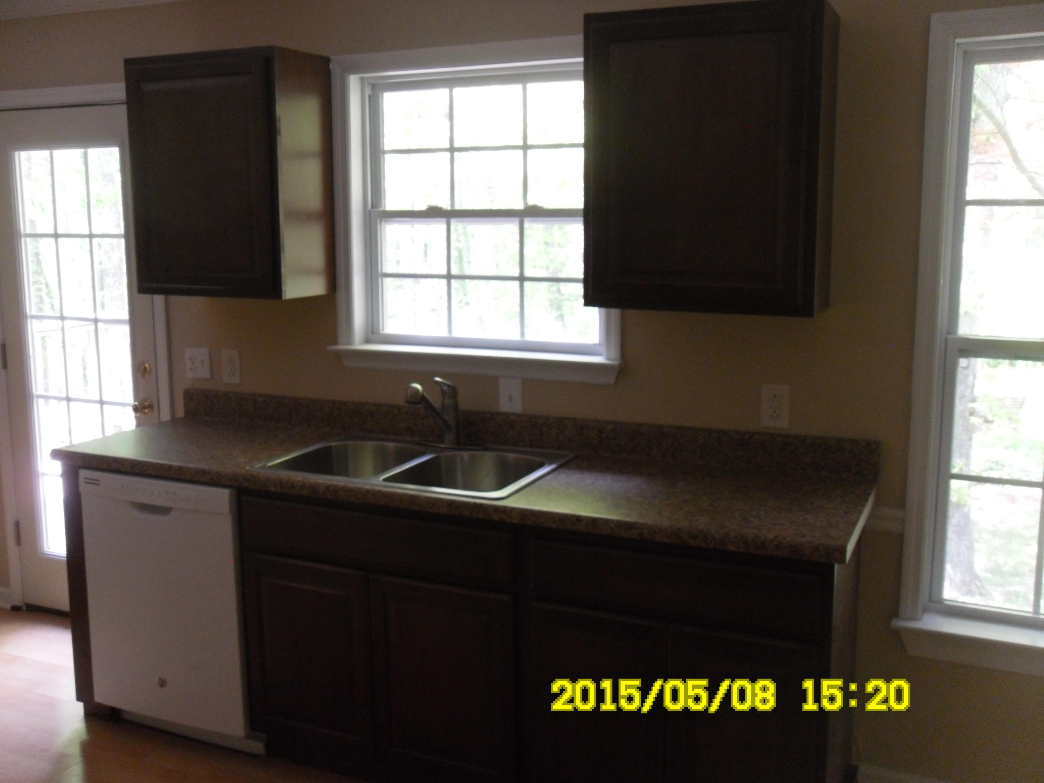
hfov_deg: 52.6
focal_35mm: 35
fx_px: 1056
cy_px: 392
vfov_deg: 40.7
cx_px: 522
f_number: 3.5
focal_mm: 6.3
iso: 400
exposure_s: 1/45
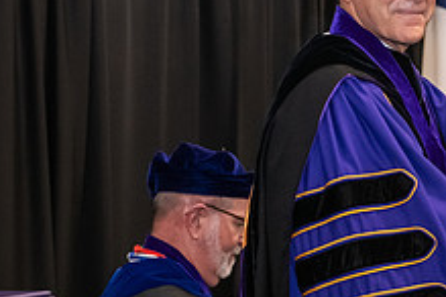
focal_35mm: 164
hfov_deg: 12.3
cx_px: 529
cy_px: 42
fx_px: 2032
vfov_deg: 8.3
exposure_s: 1/125
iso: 2500
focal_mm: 62
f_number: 5
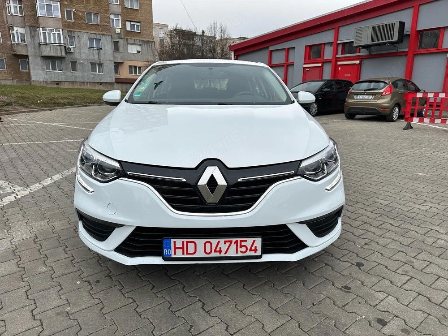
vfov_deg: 56.8
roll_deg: -0.1
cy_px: 168
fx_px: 311
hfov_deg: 71.6
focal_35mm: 24
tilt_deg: -13.2
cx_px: 224
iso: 80
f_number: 1.78
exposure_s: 1/1664
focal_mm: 6.86
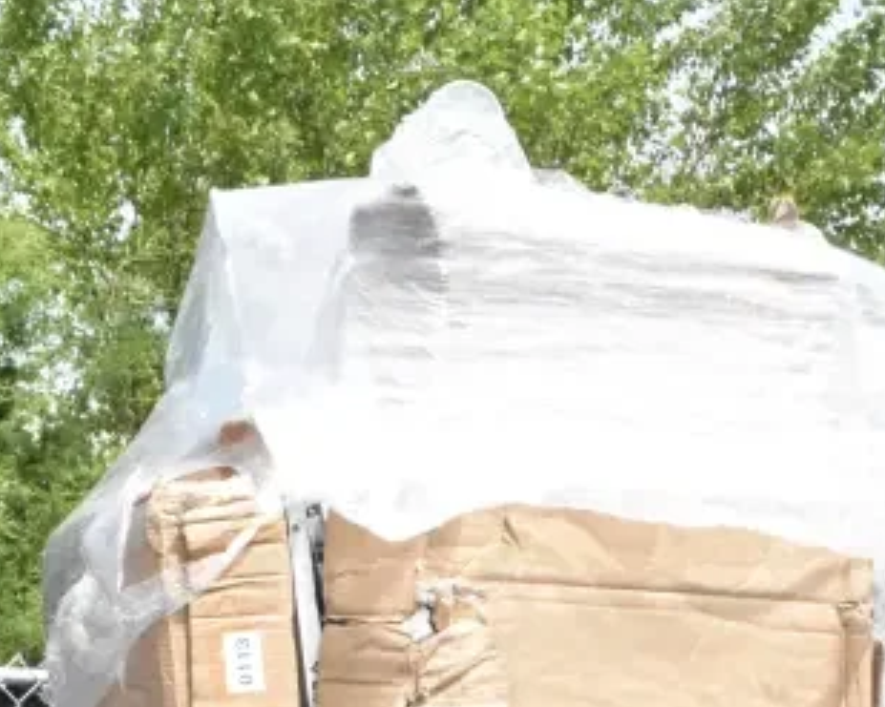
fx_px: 2618
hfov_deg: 19.1
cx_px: 601
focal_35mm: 100
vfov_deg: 14.6
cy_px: 963
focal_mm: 24
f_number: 20
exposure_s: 1/1600
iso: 6400
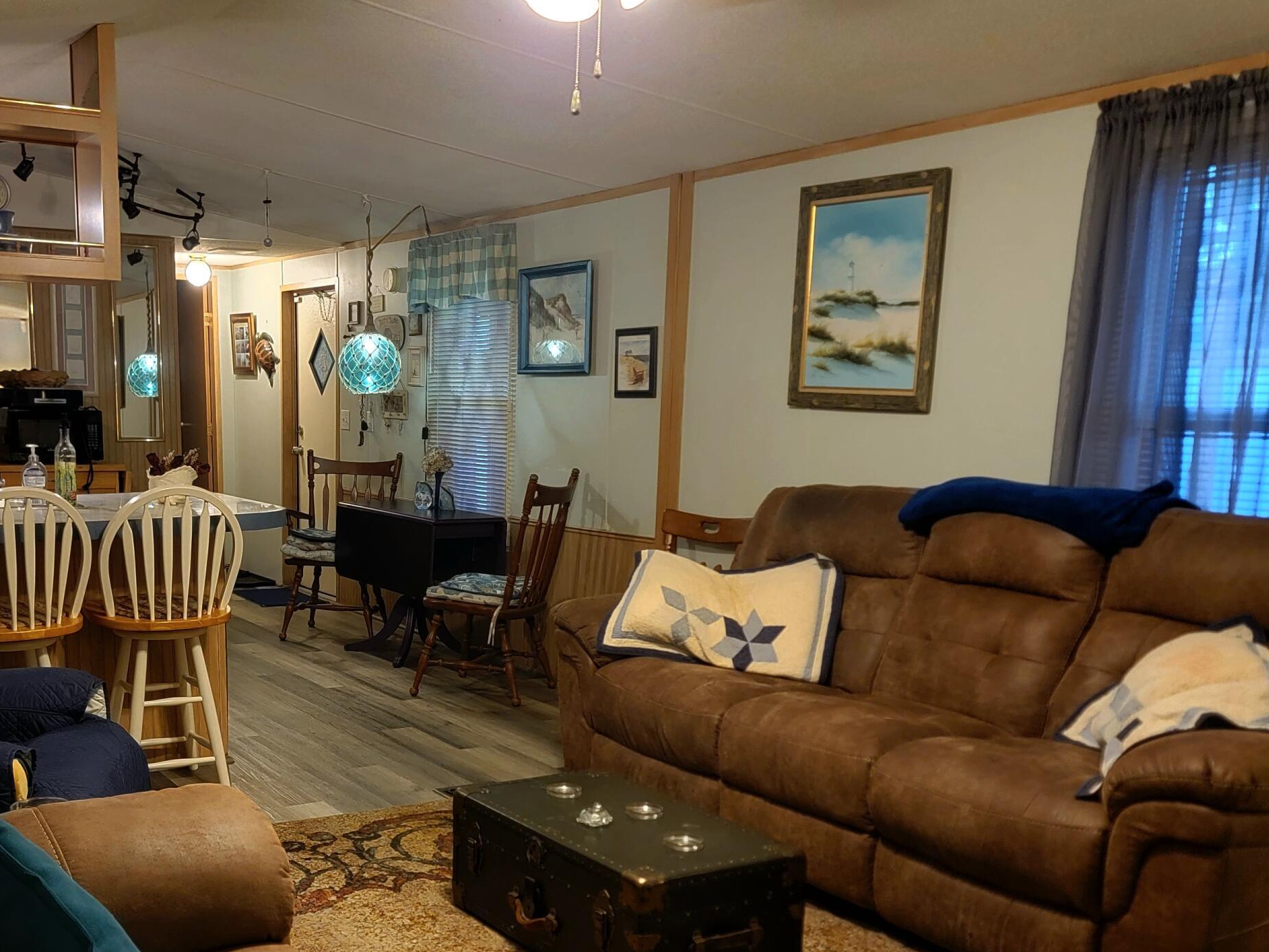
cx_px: 431
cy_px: 637
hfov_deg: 47.1
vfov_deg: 36.4
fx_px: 1430
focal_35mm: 39
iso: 500
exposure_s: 1/40
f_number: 1.8
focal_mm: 6.7
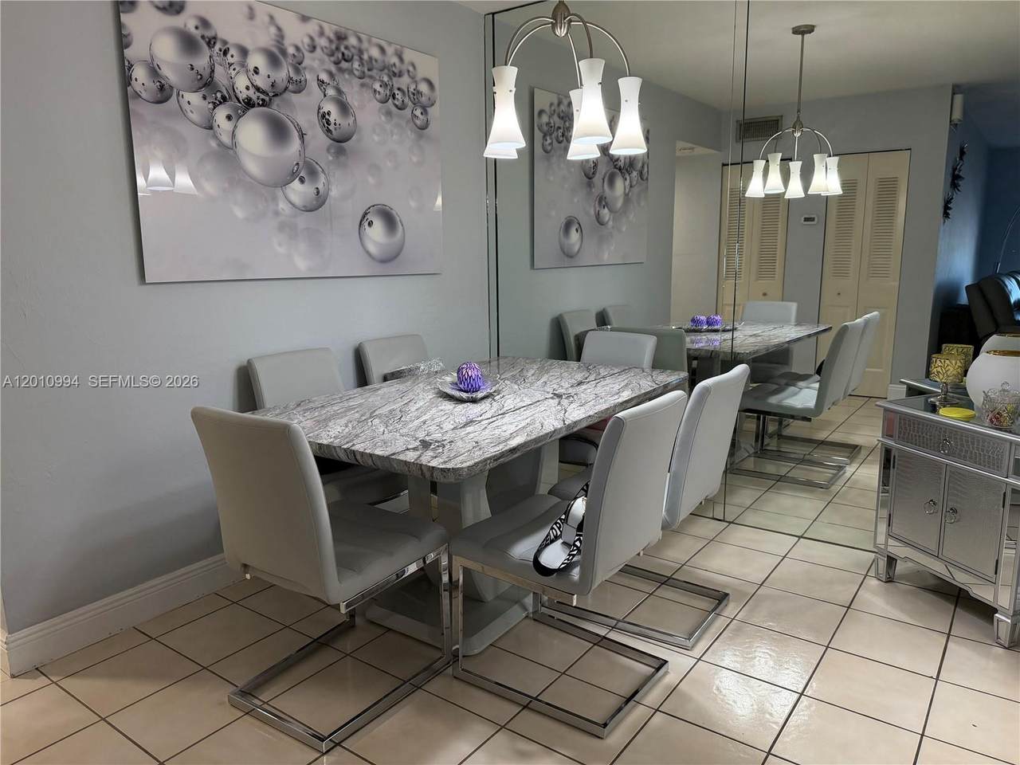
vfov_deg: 56.8
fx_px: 707
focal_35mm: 24
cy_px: 382
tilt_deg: -10.4
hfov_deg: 71.6
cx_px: 510
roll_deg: +1.2
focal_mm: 6.76
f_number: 1.78
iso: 250
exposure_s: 1/120
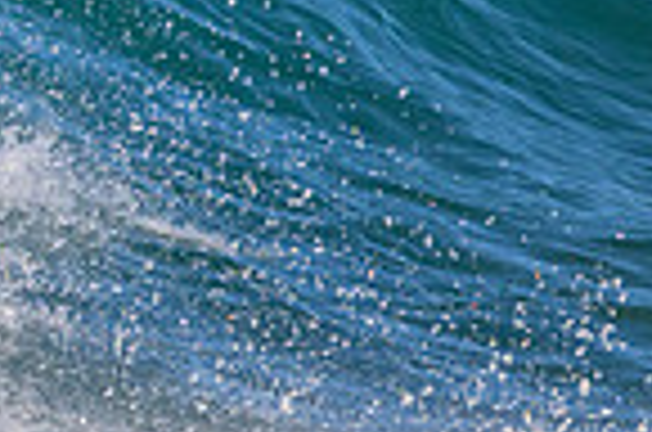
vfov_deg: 0.8
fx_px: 32637
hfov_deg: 1.1
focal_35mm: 1806
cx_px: -544
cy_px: -290
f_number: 10
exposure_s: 1/2000
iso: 1800
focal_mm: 450
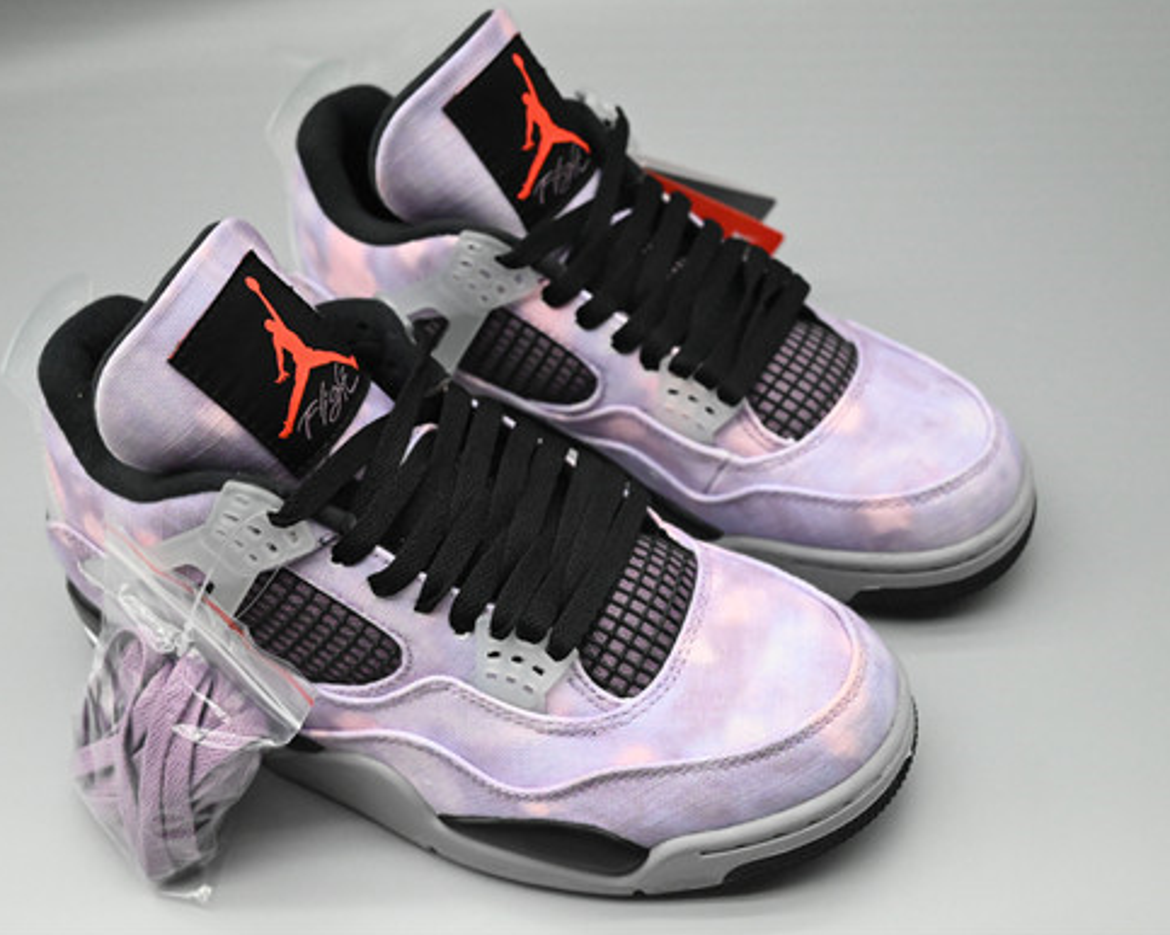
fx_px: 1454
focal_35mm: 42
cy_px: 455
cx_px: 560
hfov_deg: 43.8
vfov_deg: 35.7
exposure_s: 1/5000
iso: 9000
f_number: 5
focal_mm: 36
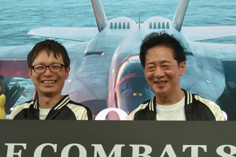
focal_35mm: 128
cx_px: 102
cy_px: 109
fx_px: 839
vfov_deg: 10.7
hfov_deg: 16.0
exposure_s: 1/60
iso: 400
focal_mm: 48
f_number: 5.3
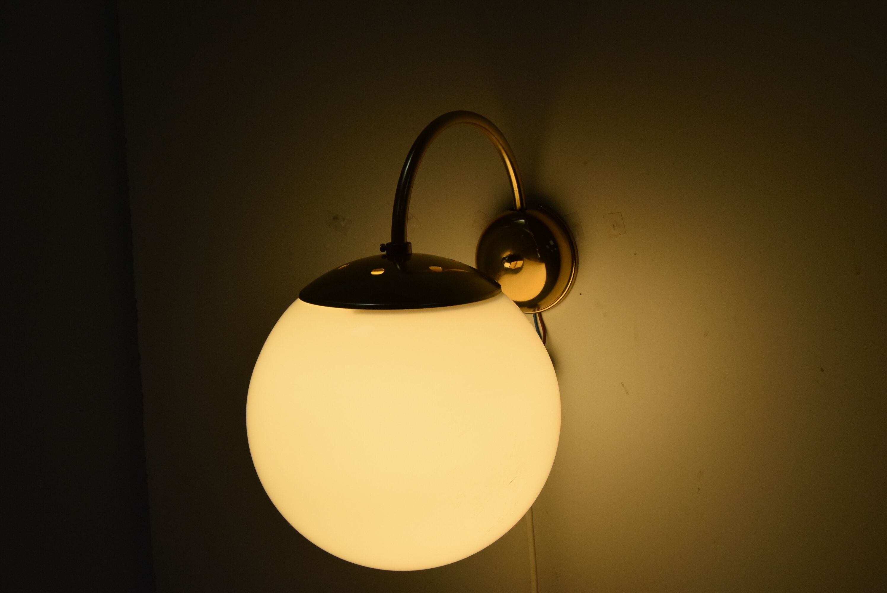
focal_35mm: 42
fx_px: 1036
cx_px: 444
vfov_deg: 31.9
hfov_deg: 46.4
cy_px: 296
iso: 1600
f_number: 11
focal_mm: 28
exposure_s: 1/500
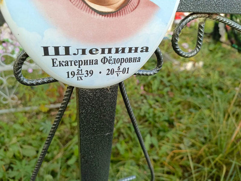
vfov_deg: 54.9
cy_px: 90
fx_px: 174
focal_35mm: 25
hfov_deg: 69.4
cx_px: 120
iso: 113
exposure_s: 1/157
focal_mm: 4.76
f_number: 1.69
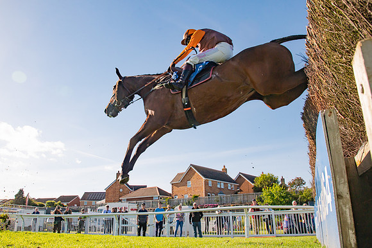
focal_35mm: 29
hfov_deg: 63.6
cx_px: 158
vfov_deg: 45.1
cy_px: 117
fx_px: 298
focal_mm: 24
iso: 500
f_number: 8
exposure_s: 1/2000
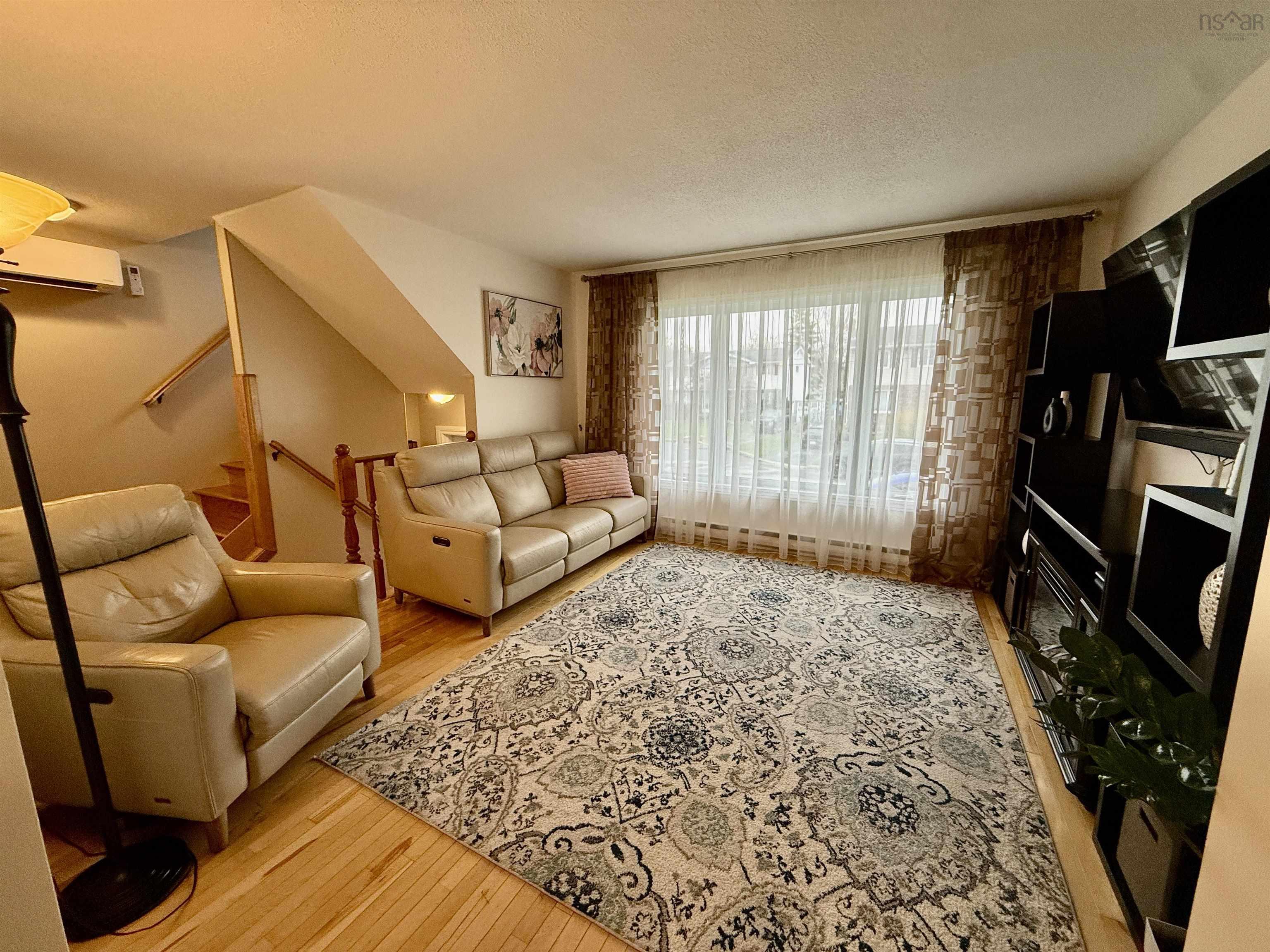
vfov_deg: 85.7
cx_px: 635
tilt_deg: -9.4
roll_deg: +0.1
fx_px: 514
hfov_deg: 102.1
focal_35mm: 14
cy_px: 476
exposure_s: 1/120
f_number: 2.2
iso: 200
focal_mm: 2.22
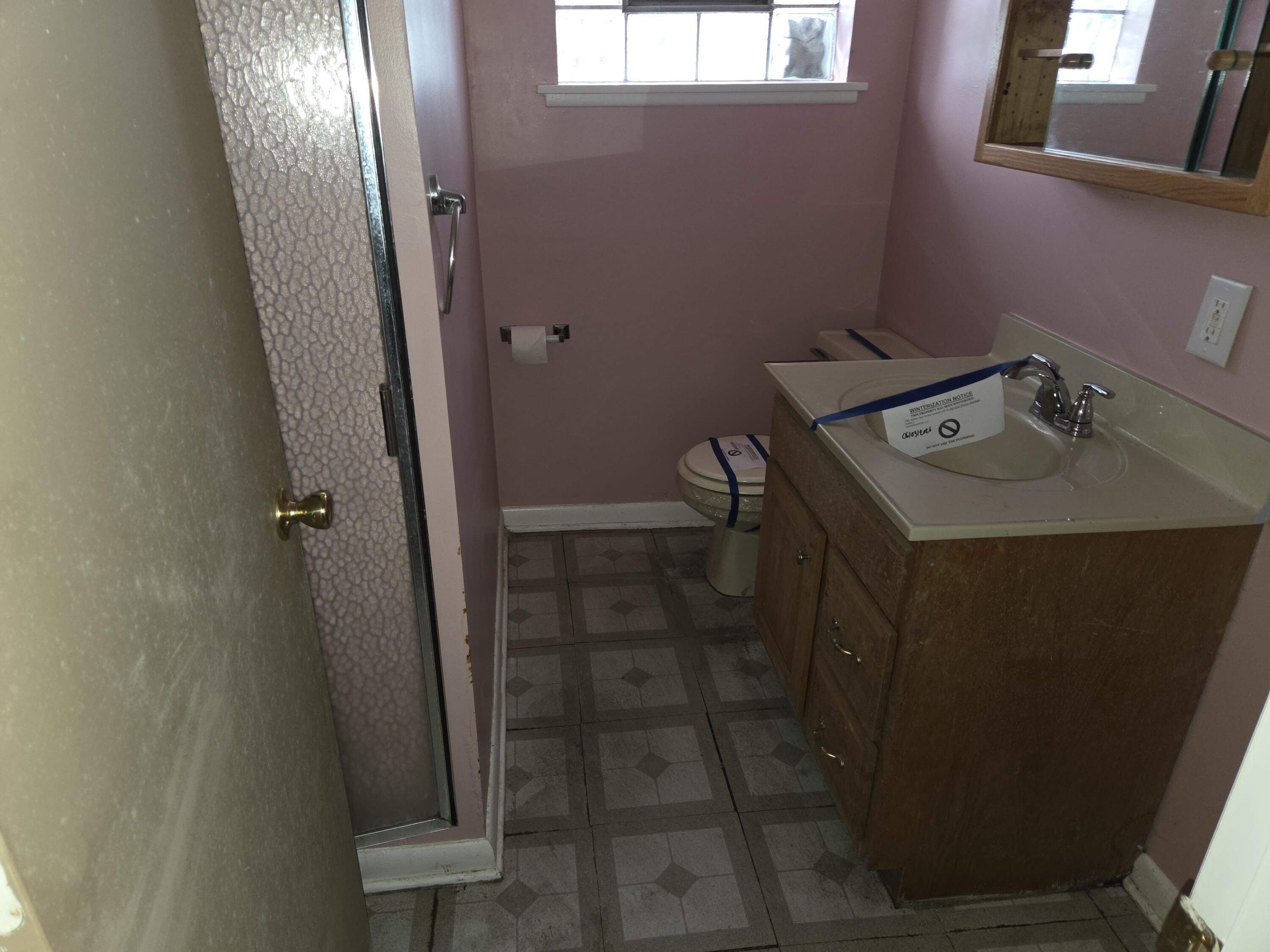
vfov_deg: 58.9
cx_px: 635
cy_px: 476
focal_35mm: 23
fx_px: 844
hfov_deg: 73.9
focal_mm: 5.4
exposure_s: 1/25.5
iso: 100
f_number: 1.8
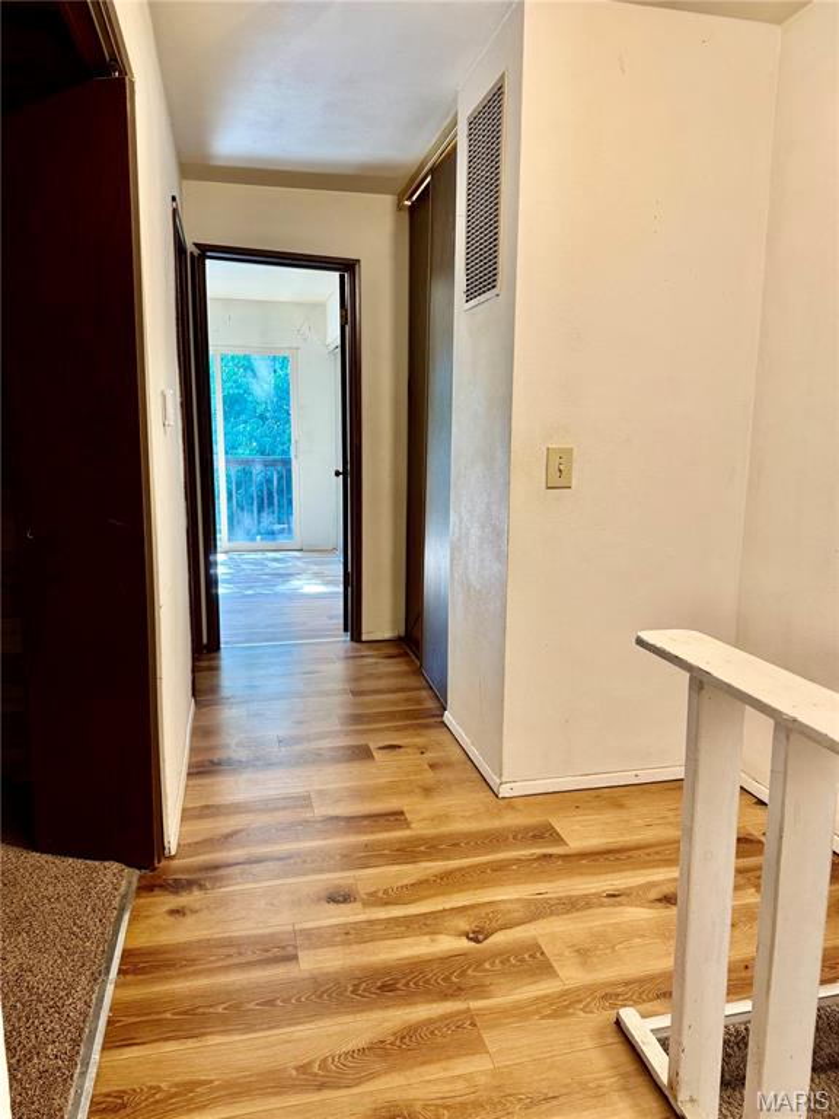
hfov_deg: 56.8
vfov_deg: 71.6
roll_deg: +0.1
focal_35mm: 24
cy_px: 560
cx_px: 420
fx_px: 776
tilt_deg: -8.5
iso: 125
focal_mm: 6.76
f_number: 1.78
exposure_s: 1/60
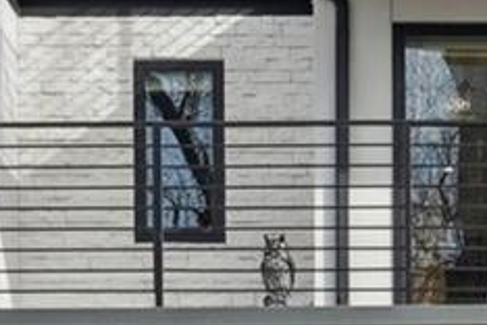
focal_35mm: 133
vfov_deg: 10.0
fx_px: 1805
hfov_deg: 15.4
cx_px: 273
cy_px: 440
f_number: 10
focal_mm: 19.5
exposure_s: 1/400
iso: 400
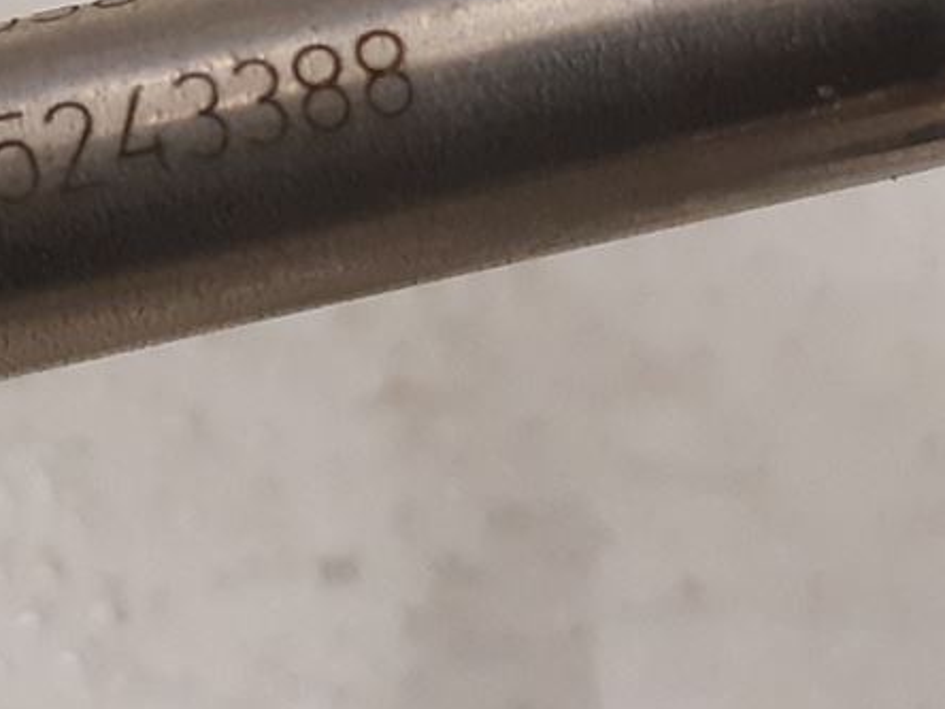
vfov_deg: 12.3
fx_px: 3276
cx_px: 196
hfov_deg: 16.3
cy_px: 170
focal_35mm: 120
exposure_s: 1/33
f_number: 1.7
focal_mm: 3.93
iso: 250
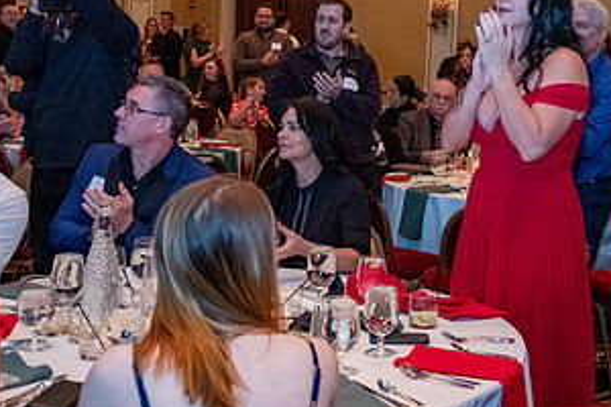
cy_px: 143
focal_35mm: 56
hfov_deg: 35.2
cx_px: 422
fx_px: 950
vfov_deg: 24.1
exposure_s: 1/125
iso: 2500
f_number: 2.8
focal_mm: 19.6
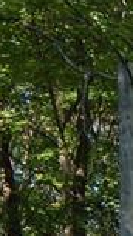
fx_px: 1355
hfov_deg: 4.9
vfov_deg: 9.5
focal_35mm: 216
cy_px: 424
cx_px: 580
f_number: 3.4
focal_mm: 6.8
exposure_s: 1/160
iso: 125
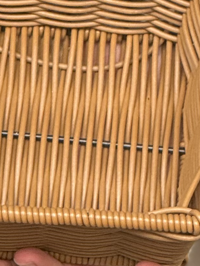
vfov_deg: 3.4
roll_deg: +2.3
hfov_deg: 2.5
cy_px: 26
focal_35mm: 587
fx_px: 4522
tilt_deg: -2.4
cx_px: -21
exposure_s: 1/99
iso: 100
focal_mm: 15.66
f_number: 2.8
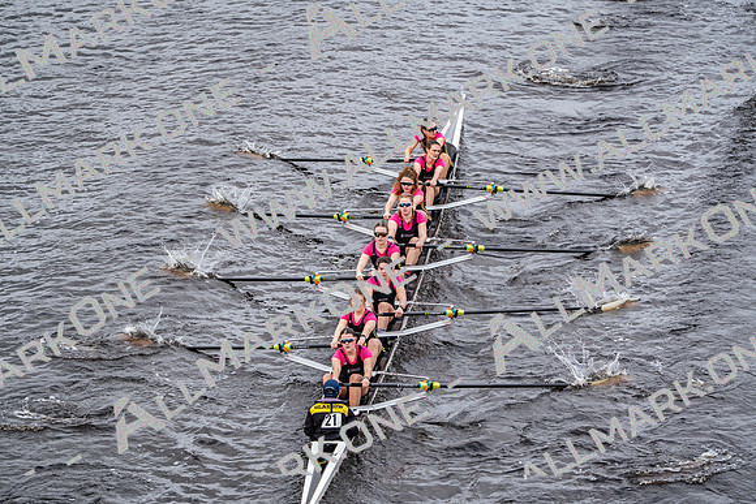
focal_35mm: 200
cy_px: 252
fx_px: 4201
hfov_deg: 10.3
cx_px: 378
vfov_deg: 6.9
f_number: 2.8
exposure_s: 1/2000
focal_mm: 200
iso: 320
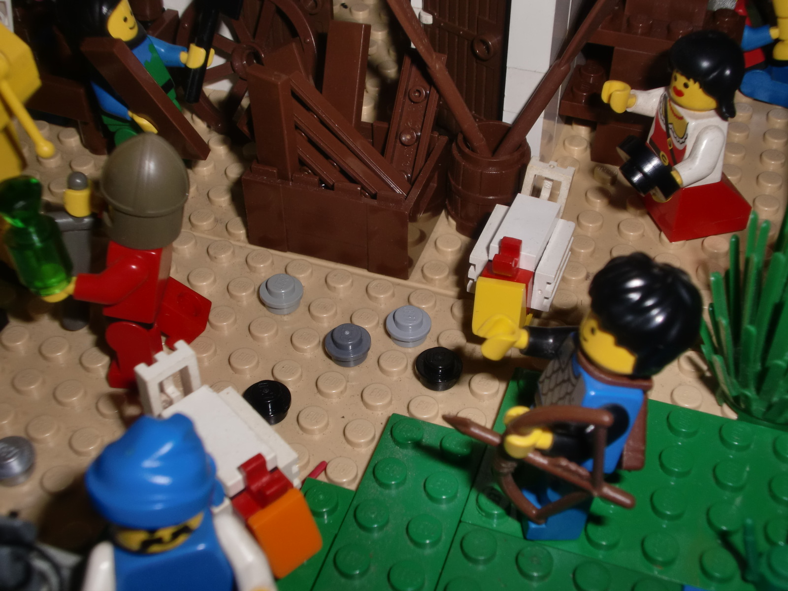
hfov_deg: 39.7
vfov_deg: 30.3
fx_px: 1093
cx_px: 394
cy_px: 296
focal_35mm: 48
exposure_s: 1/60
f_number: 10
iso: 64
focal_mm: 7.91
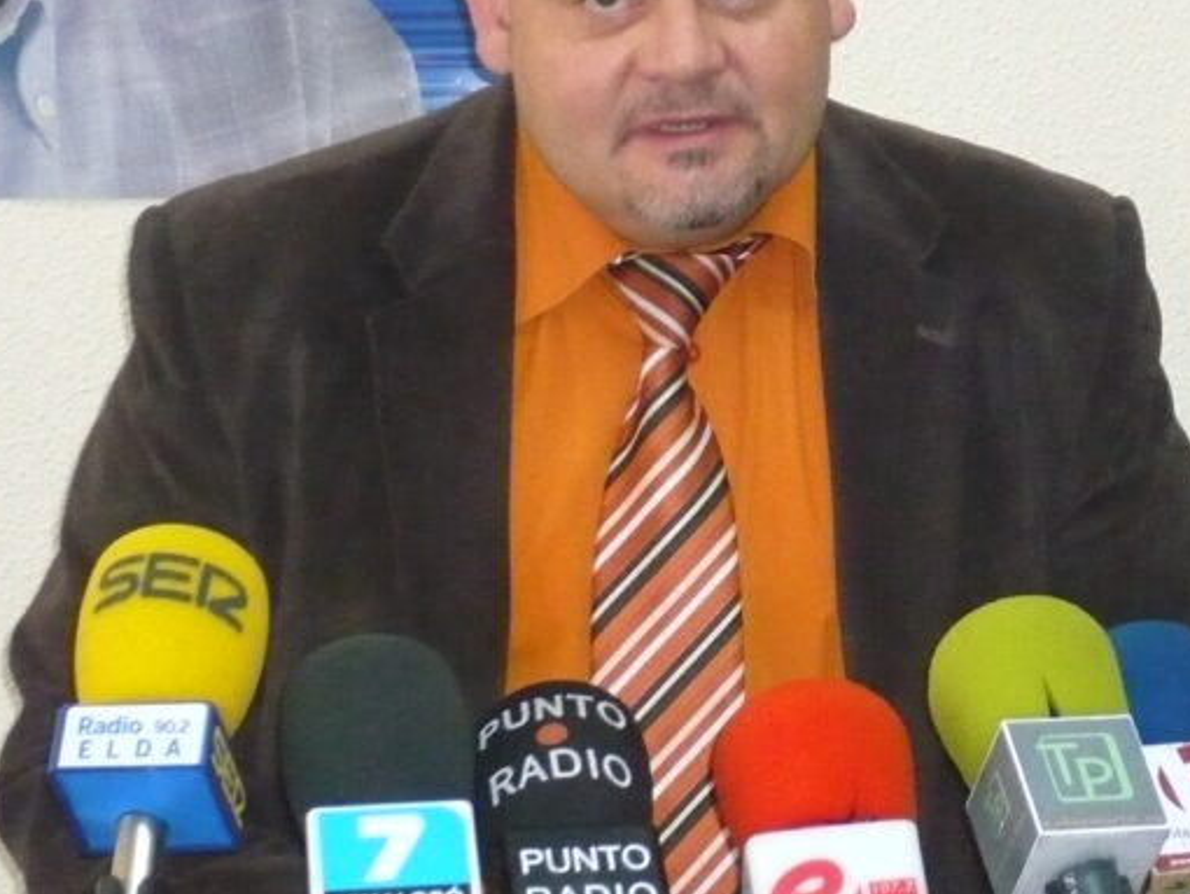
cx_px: 828
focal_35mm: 158
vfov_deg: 9.4
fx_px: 5434
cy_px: 315
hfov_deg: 12.5
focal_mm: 13.9
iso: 640
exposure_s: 1/30
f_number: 4.4
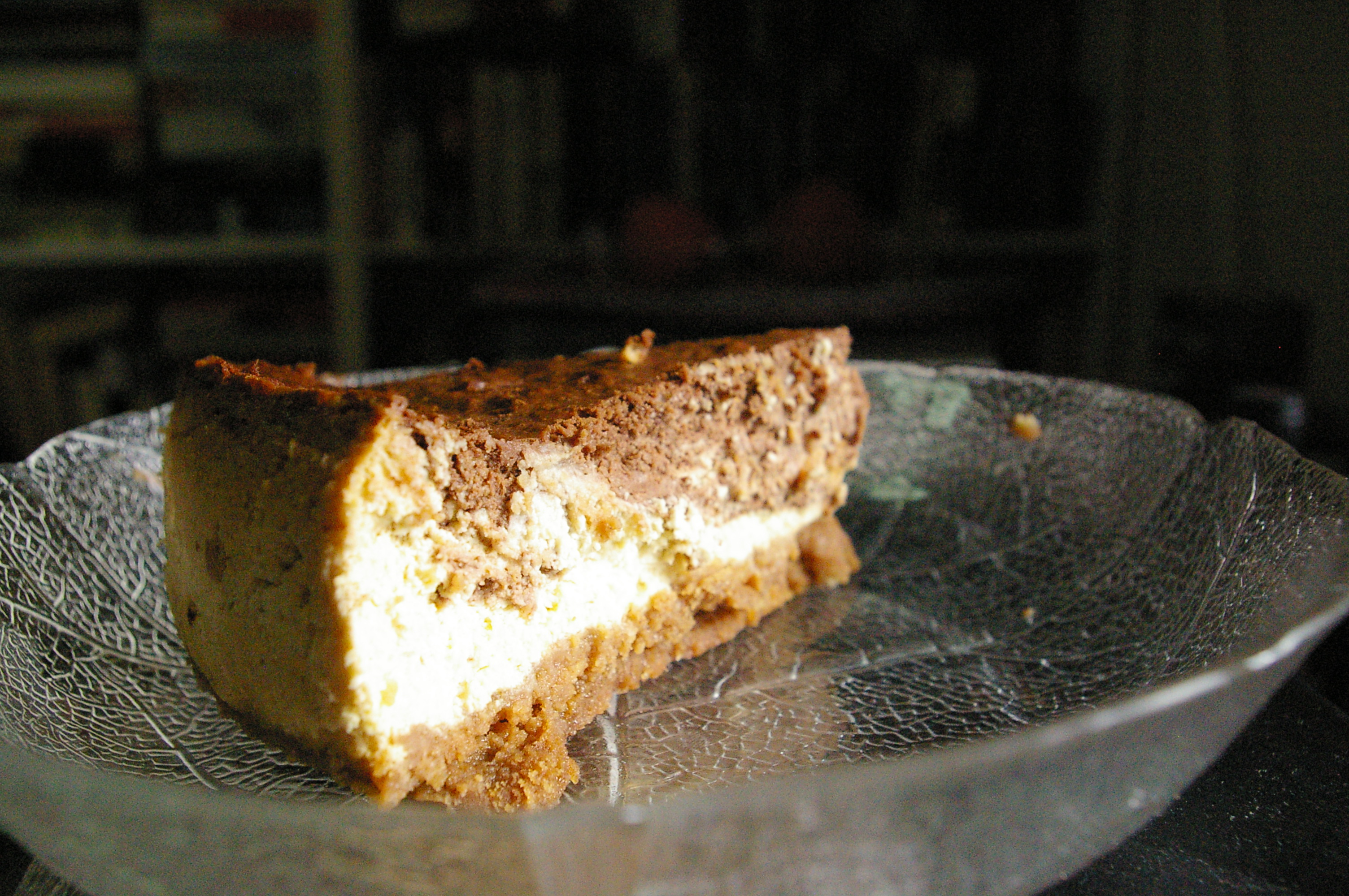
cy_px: 448
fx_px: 1348
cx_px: 674
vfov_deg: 36.8
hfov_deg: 53.2
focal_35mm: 36
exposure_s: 1/125
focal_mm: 24
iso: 3200
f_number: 6.7
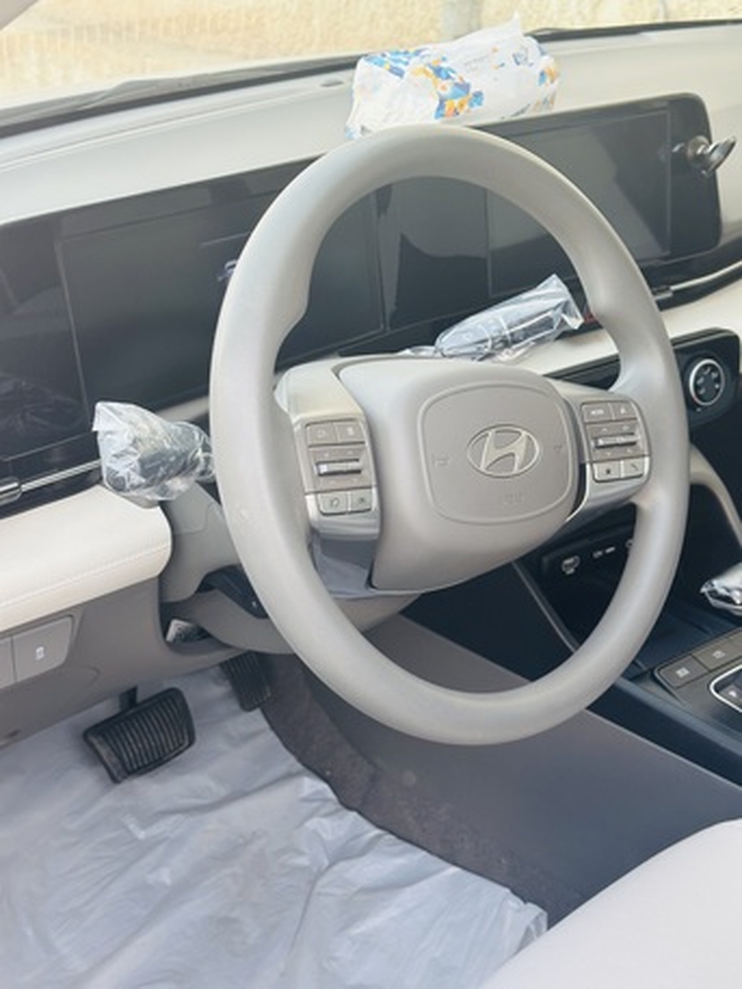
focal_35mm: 48
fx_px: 1371
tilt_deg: -23.3
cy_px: 494
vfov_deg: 39.6
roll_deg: -2.1
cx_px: 371
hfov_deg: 30.3
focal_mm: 6.86
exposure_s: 1/107
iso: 80
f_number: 1.78
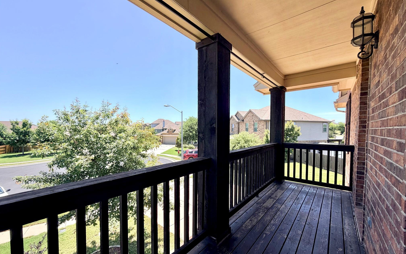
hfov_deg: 101.5
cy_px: 135
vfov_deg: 74.7
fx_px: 166
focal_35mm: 15
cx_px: 203
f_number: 2.2
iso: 32
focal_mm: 2.22
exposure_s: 1/770
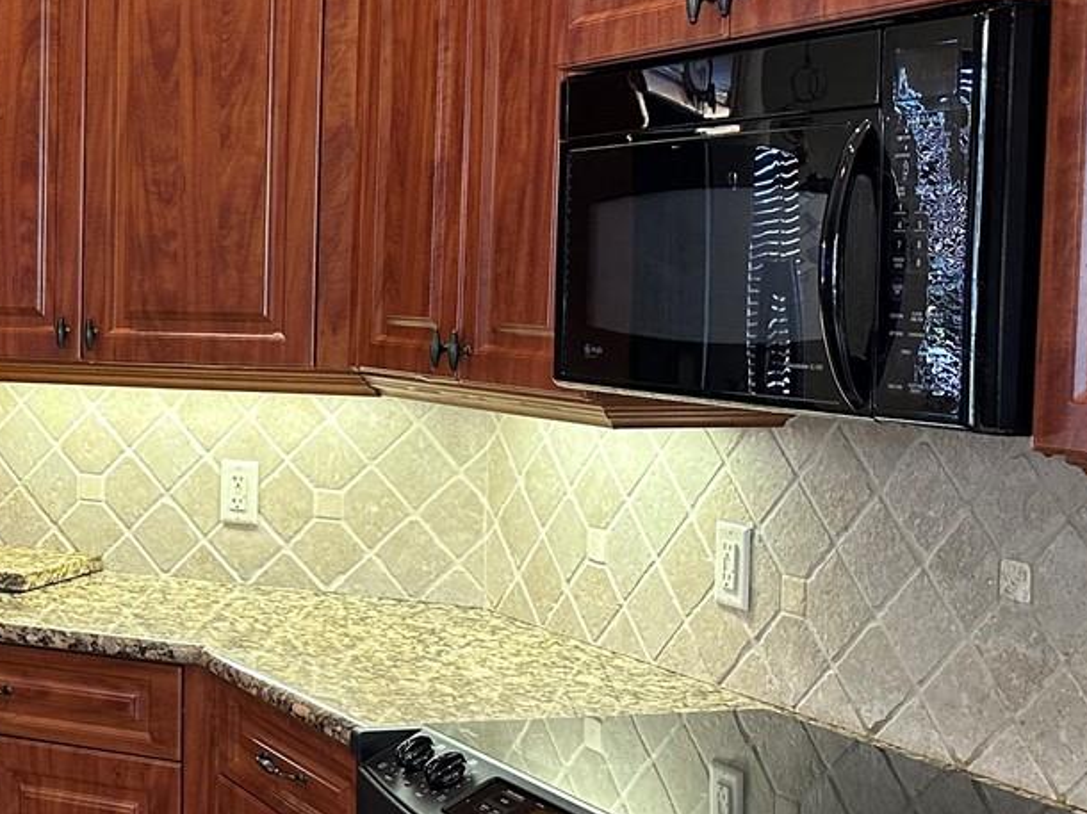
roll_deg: -0.5
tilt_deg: -3.9
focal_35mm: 63
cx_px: -84
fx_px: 1978
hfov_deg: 28.2
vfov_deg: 23.3
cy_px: 376
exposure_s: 1/60
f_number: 1.78
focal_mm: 6.86
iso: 250
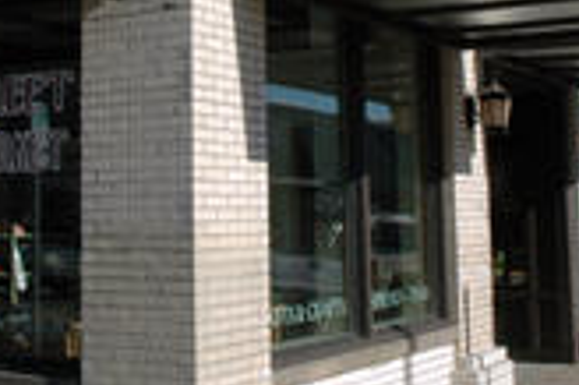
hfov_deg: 30.5
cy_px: -18
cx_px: 258
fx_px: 1060
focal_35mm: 66
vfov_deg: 19.8
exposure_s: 1/250
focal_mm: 18
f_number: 22
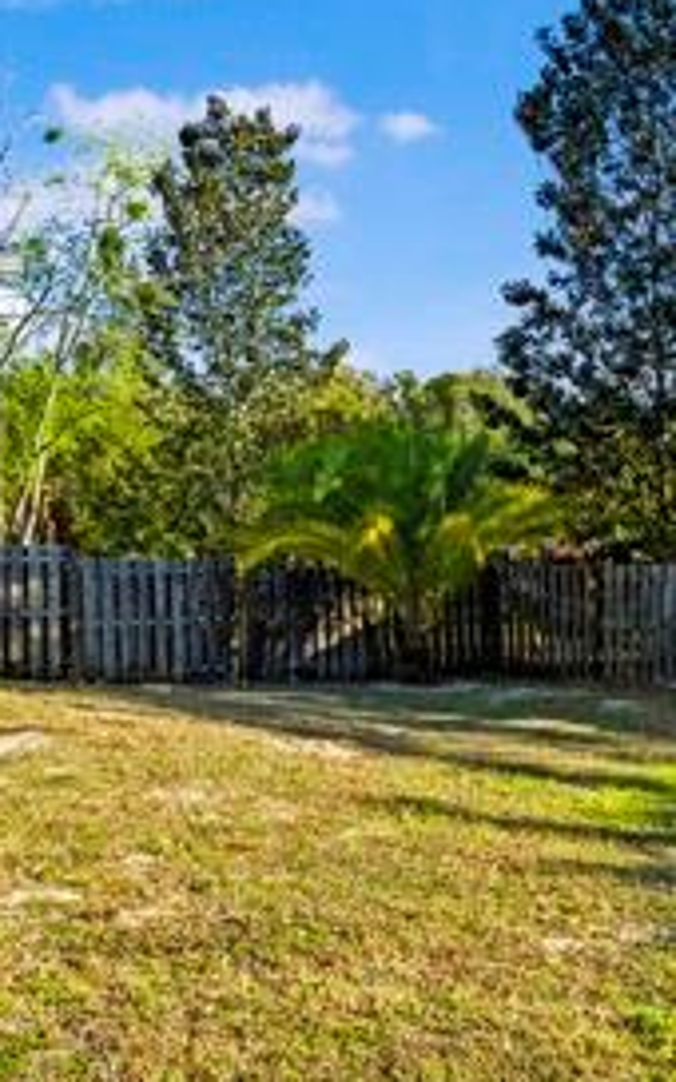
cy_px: 593
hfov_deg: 34.9
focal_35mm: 36
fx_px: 1061
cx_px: 473
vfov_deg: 53.9
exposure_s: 1/60
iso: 400
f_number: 8
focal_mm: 16
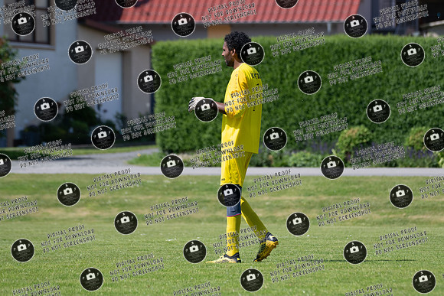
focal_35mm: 309
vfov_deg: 4.5
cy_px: 129
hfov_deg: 6.7
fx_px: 3807
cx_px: 263
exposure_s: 1/1600
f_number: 5.6
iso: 360
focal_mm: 260
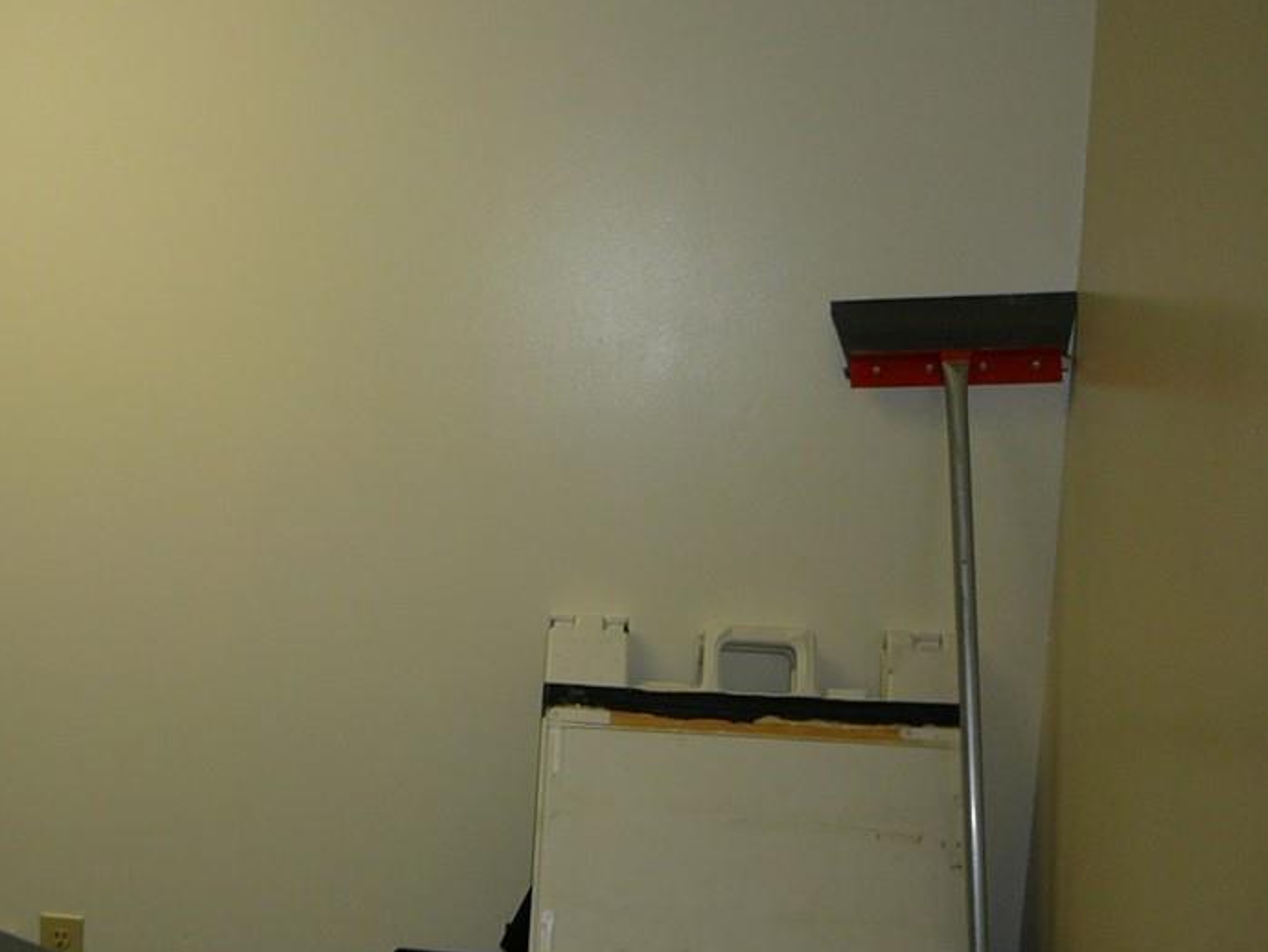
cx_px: 379
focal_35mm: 52
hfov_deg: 36.3
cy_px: 527
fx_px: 1905
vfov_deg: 28.0
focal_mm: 5.2
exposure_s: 1/30
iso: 100
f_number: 2.8
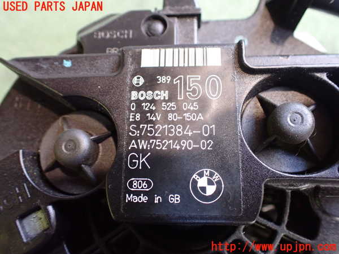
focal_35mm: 30
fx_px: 294
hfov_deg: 60.0
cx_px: 170
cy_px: 127
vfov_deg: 46.8
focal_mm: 5.4
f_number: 2.3
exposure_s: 1/50
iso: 800
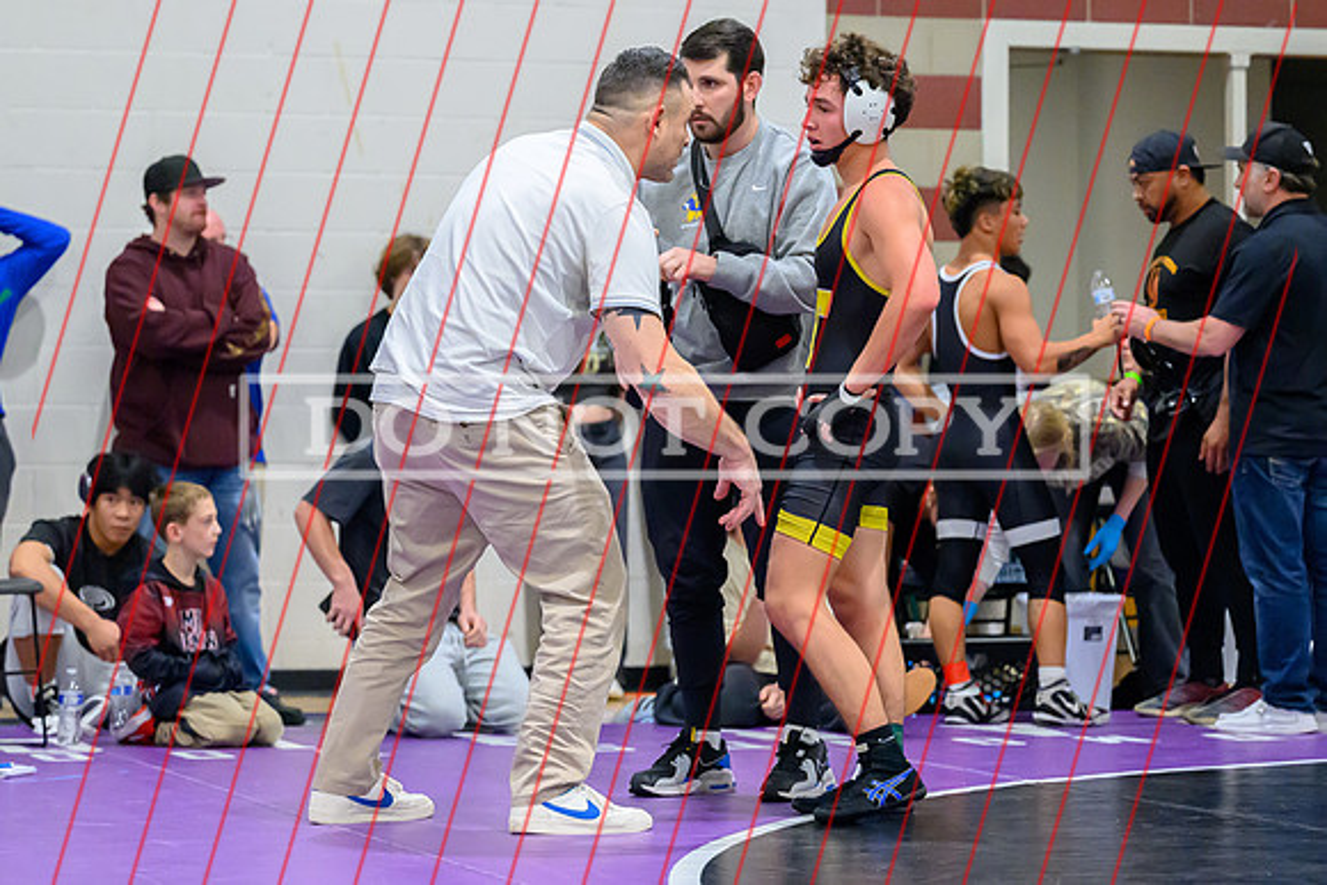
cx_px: 595
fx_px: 4221
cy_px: 455
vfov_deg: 12.0
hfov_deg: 17.9
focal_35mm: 114
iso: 8000
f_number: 2.8
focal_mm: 79
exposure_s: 1/800
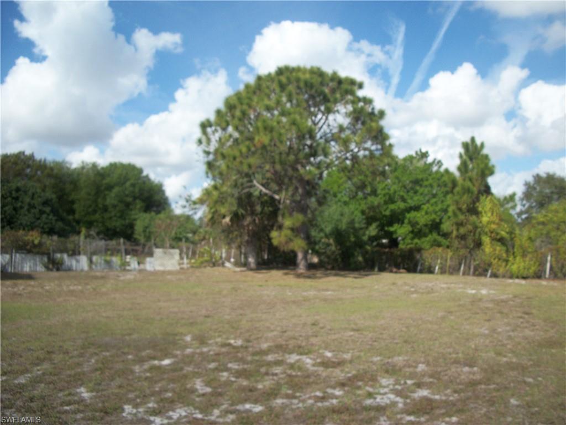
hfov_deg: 56.8
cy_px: 212
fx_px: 523
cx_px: 283
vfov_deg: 44.2
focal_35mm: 32
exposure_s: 1/250
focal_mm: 5.7
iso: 80
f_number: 8.8
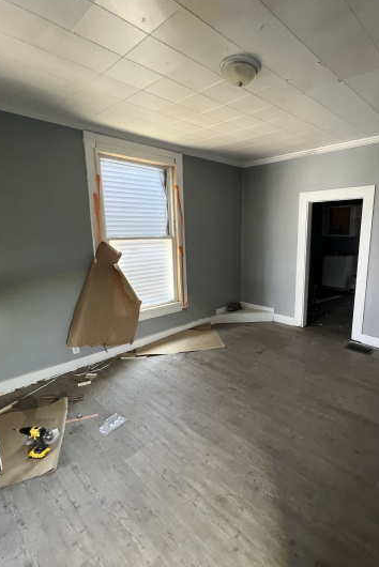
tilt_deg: -11.9
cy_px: 290
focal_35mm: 17
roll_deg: +1.2
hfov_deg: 69.3
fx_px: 268
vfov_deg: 93.2
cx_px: 239
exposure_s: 1/63
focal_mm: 1.57
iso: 250
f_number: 1.8
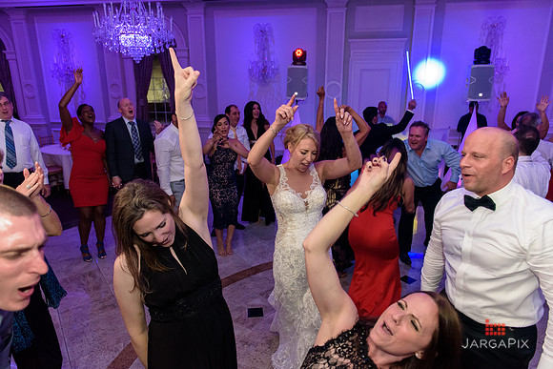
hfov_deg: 73.7
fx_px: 369
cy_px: 184
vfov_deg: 53.2
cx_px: 276
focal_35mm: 24
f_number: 3.2
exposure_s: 1/125
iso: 3200
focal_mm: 24
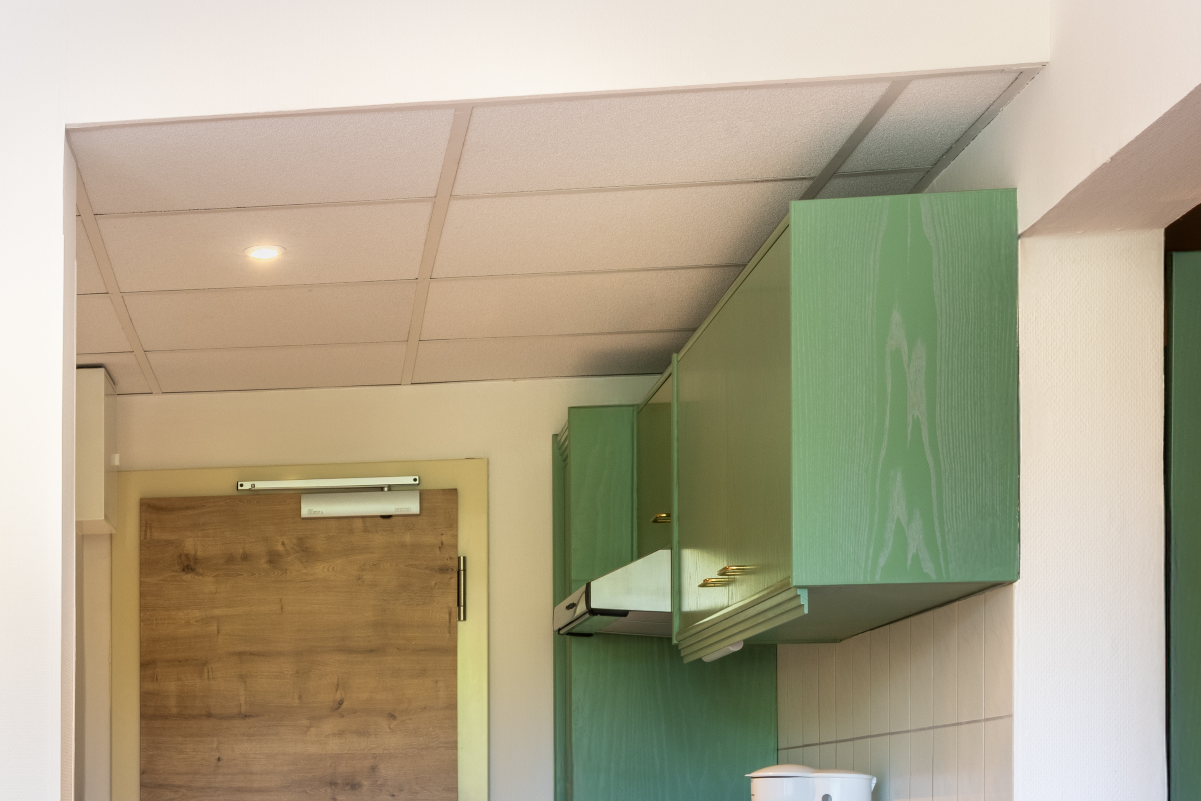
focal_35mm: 67
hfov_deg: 26.8
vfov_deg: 19.4
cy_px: 867
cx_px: -206
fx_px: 2250
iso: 64
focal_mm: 23.5
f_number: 16
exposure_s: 1/4
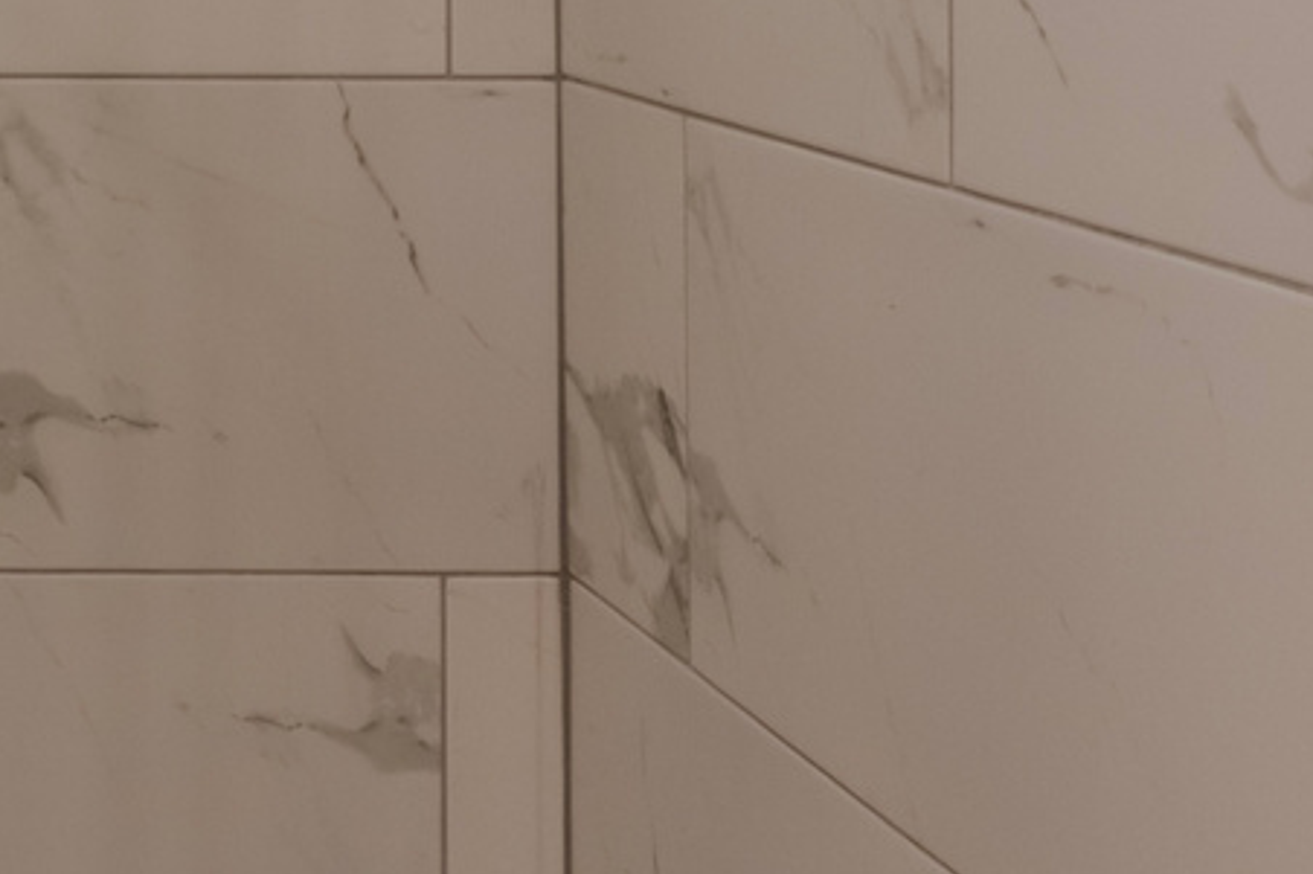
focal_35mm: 77
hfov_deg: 23.2
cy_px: -187
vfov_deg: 16.9
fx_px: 2807
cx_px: -418
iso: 1000
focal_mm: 17
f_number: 8
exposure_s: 1/640
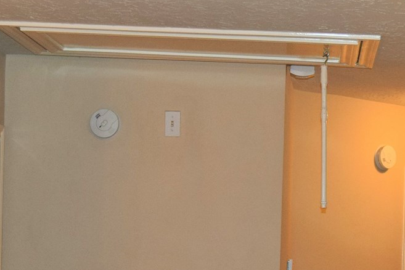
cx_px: 295
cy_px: 330
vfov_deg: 11.3
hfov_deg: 17.1
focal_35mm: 119
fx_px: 1339
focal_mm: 24
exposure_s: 1/100
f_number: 5
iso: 800
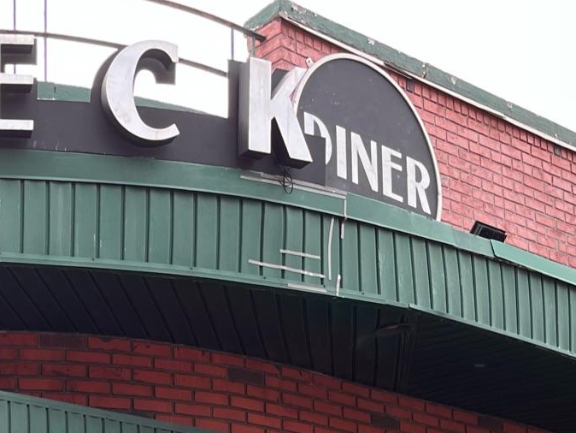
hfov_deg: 22.7
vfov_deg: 17.0
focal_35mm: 79
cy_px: 638
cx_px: -119
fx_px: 1315
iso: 50
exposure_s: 1/319
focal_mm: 5.1
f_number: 1.6
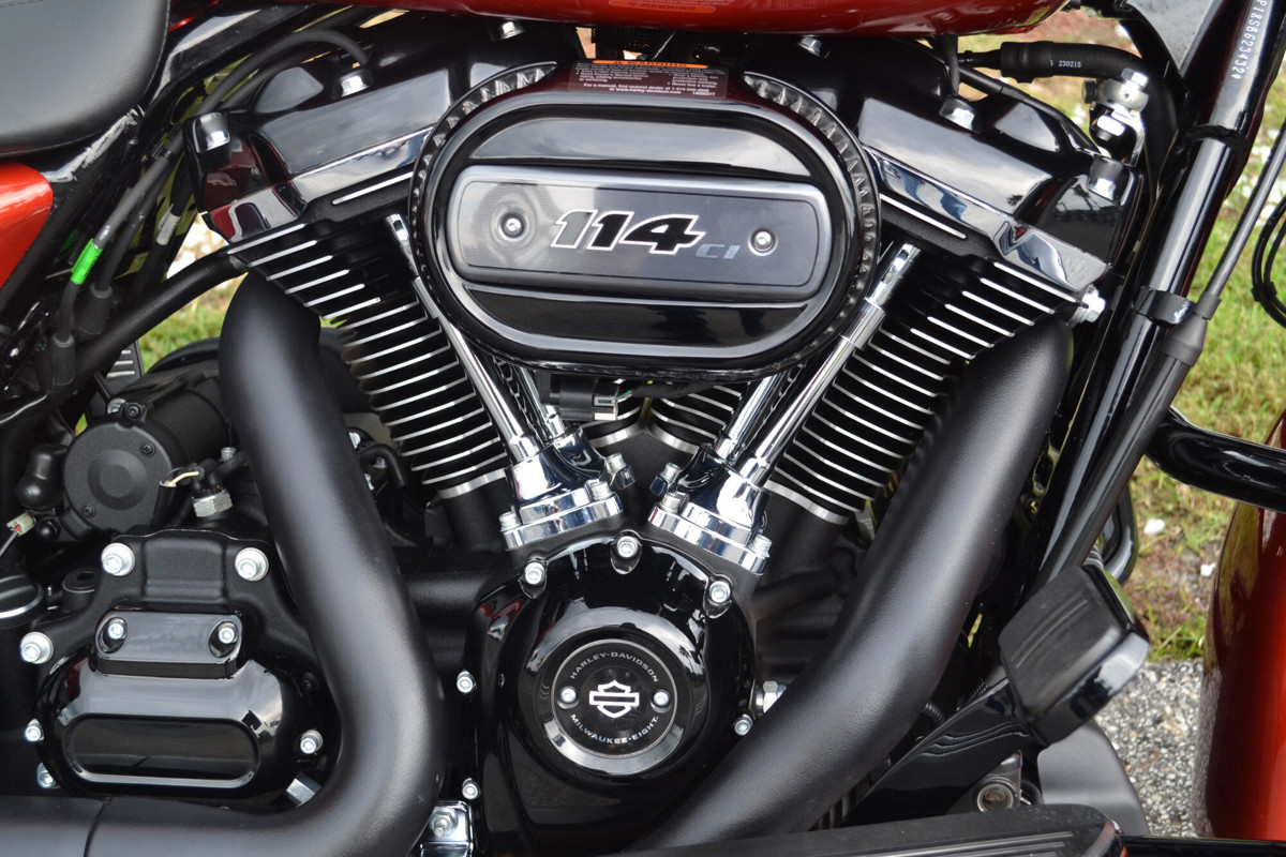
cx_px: 643
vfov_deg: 28.1
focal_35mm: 48
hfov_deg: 41.1
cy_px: 428
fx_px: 1715
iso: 400
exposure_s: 1/125
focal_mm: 32
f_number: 5.6
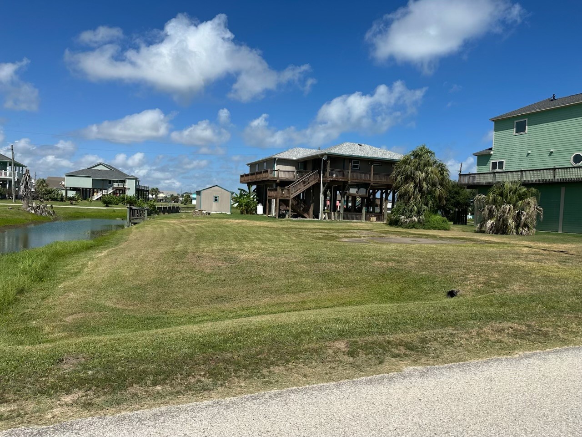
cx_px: 291
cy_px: 218
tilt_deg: -1.9
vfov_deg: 56.8
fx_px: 404
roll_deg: -2.7
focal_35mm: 24
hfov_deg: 71.6
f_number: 1.78
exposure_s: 1/7042
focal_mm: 6.86
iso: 80
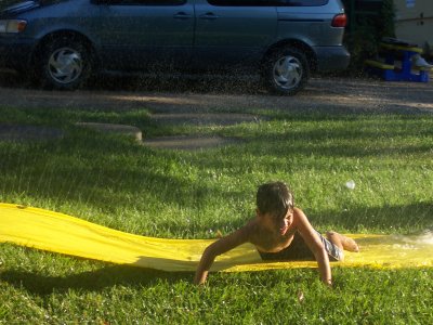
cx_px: 216
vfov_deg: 16.6
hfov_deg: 22.0
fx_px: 1113
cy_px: 162
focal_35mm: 89
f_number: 4.1
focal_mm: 13.5
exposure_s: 1/250
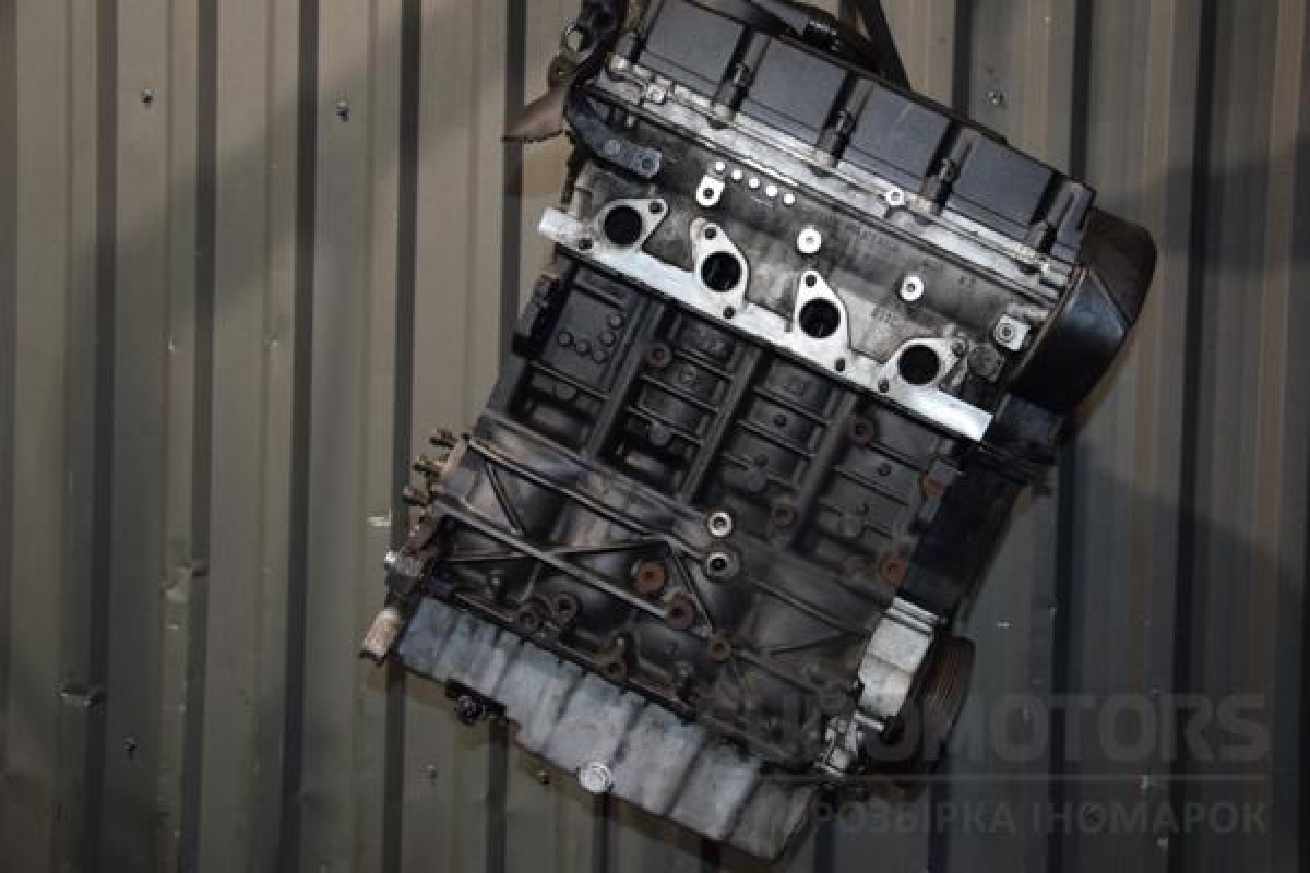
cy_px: 436
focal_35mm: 42
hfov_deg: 46.4
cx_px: 655
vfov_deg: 31.9
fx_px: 1528
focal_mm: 28
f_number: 5
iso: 800
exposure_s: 1/60
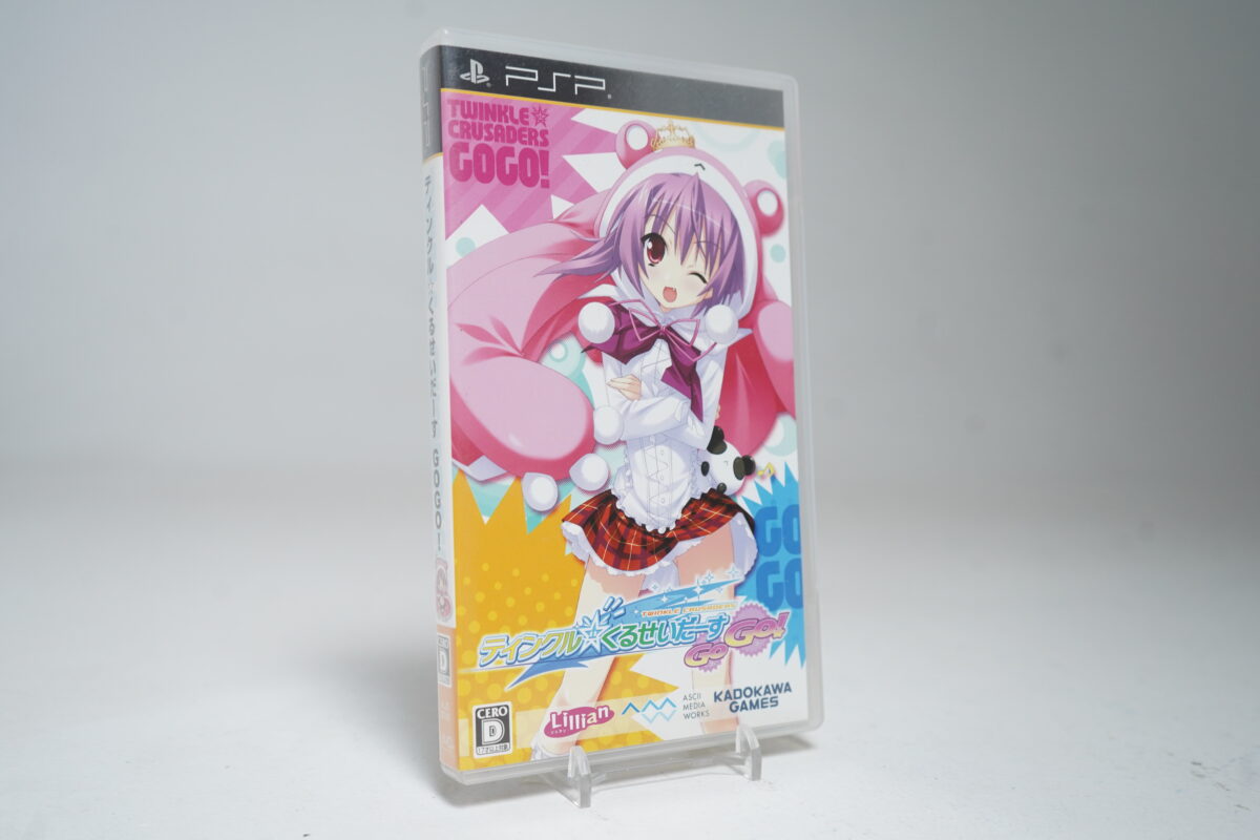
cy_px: 420
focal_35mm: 34
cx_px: 630
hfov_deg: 55.8
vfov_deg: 38.9
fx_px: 1190
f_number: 5
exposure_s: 1/40
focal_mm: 34
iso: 800
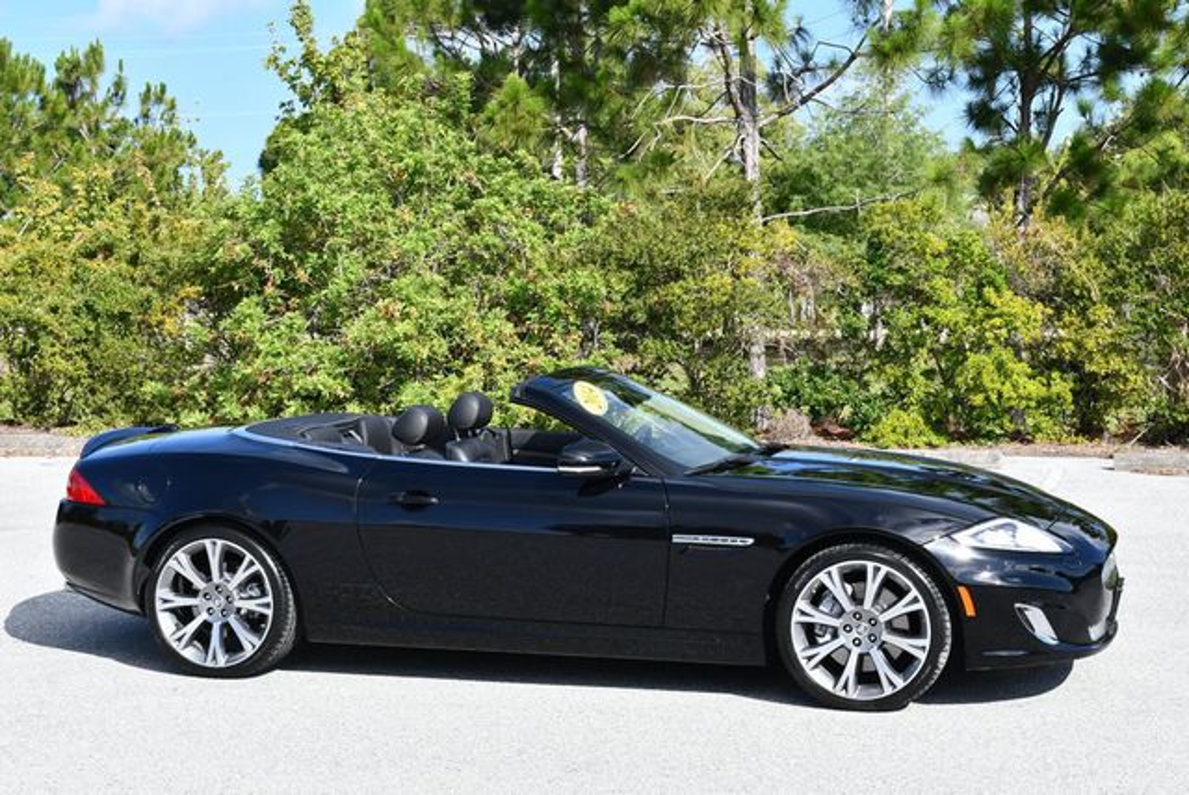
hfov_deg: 31.4
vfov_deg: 21.3
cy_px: 398
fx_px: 2116
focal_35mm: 64
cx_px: 594
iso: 160
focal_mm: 32
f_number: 8
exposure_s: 1/250
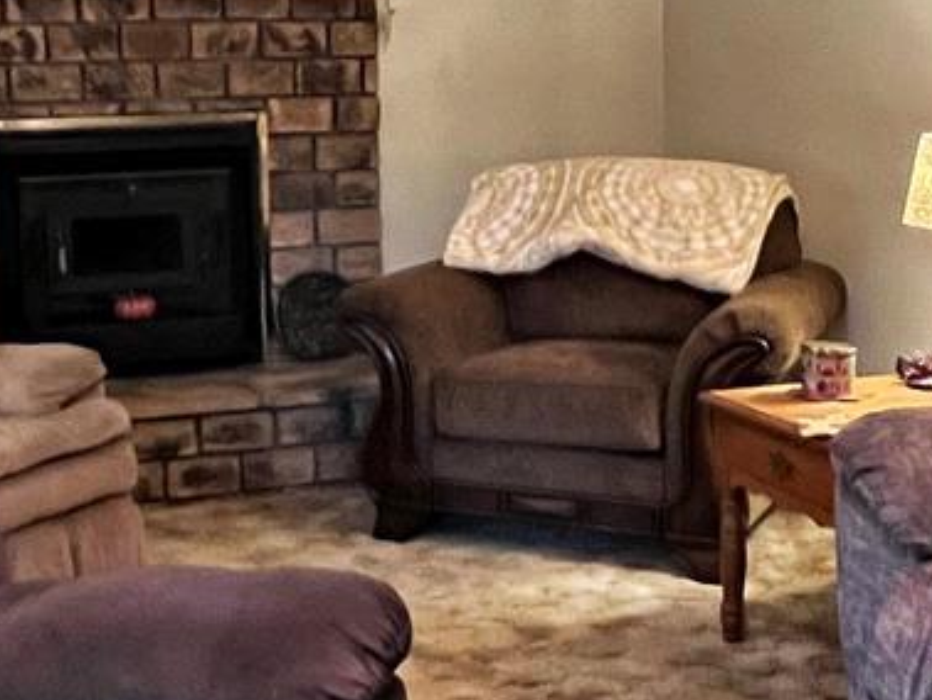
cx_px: 296
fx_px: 1482
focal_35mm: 55
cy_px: 229
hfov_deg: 34.5
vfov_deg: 26.4
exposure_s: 1/60
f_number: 1.8
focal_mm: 1.57
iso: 1000
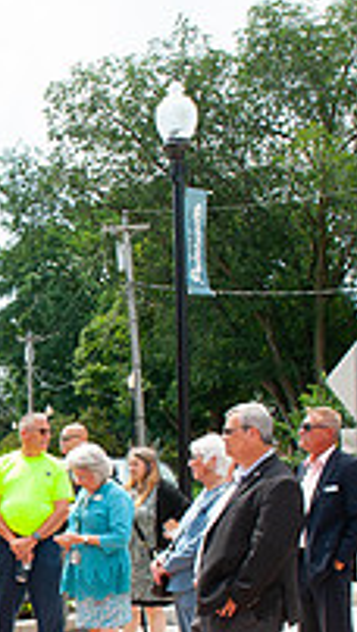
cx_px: -185
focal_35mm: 72
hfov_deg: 15.5
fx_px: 1209
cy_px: 460
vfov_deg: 29.0
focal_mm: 24
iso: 400
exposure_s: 1/200
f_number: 14
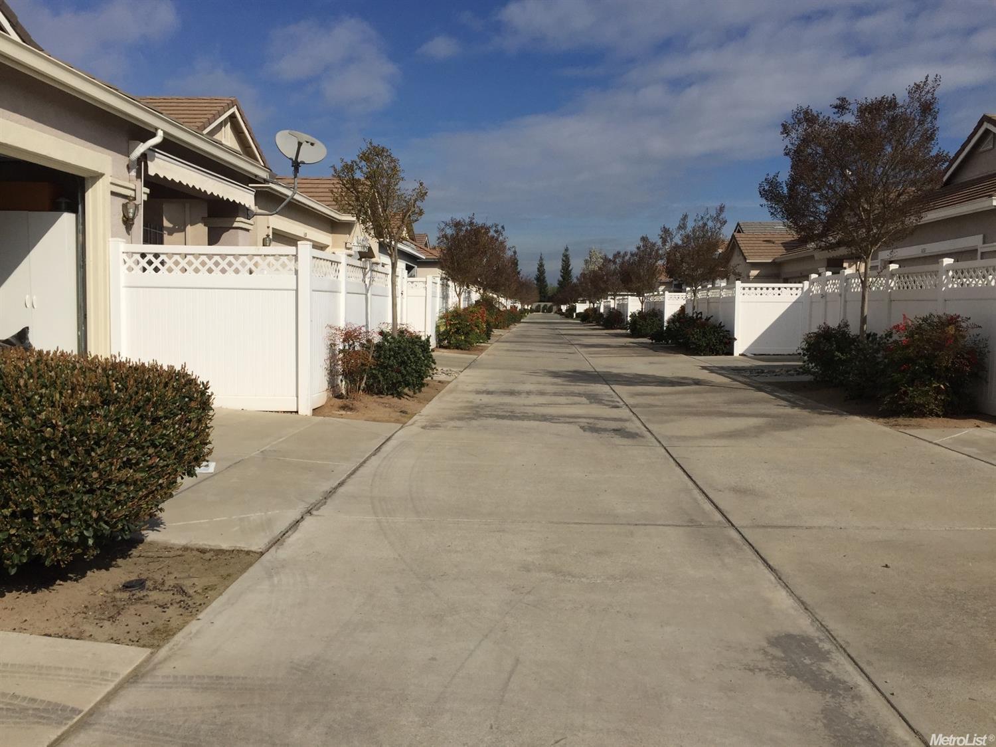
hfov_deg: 61.7
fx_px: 834
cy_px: 374
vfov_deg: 48.2
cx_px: 498
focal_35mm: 29
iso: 32
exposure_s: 1/6623
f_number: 2.2
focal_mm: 4.15
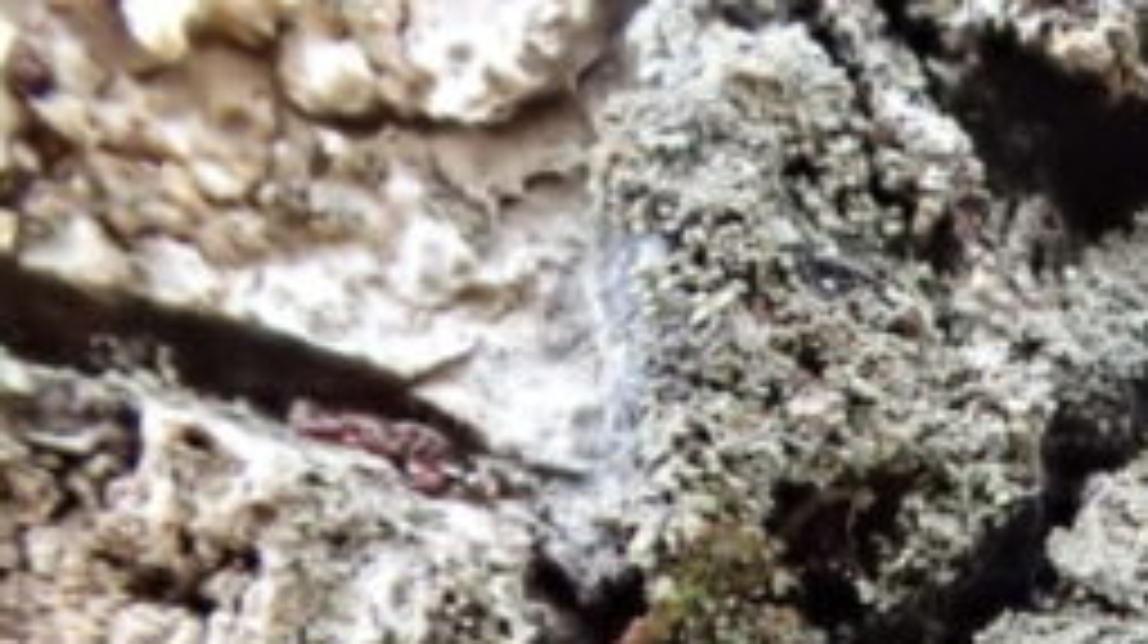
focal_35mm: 82
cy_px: 959
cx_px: 1351
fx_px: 2494
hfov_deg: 23.8
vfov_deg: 13.8
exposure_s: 1/80
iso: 800
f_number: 3.2
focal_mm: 5.5
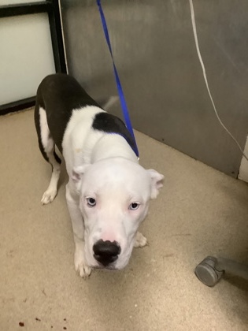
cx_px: 124
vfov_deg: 58.4
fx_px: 296
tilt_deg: -36.4
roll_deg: +2.3
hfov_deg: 45.4
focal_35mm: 31
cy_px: 166
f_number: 2.4
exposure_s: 1/40
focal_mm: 3.3
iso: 320
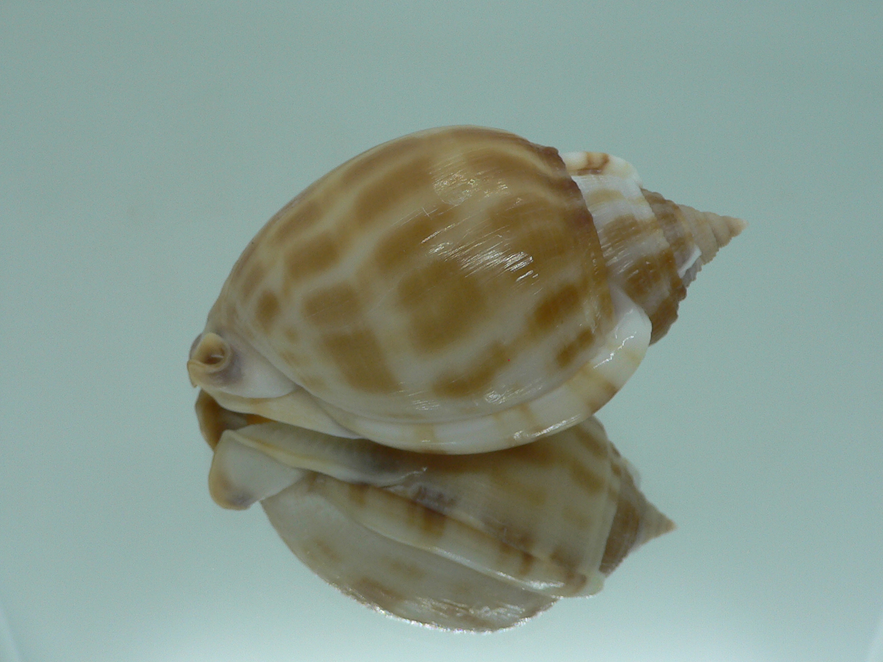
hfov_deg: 46.8
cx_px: 453
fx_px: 1020
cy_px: 286
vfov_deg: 35.9
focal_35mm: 40
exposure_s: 1/60
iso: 80
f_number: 2.8
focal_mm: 4.6
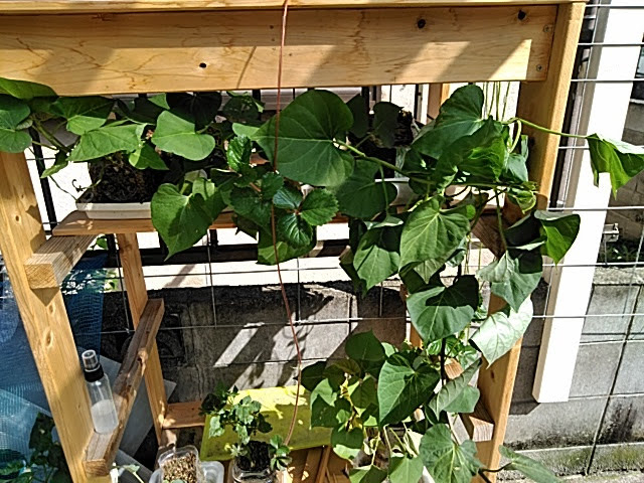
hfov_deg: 65.3
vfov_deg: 51.4
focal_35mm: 27
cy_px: 242
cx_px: 322
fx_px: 502
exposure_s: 1/571
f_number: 2.2
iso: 60
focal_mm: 3.46
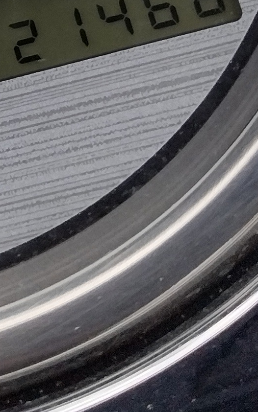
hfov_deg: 9.0
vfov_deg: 14.5
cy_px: -183
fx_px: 1531
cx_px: -284
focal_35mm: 136
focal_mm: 4.71
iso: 100
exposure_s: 1/3606
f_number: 1.7
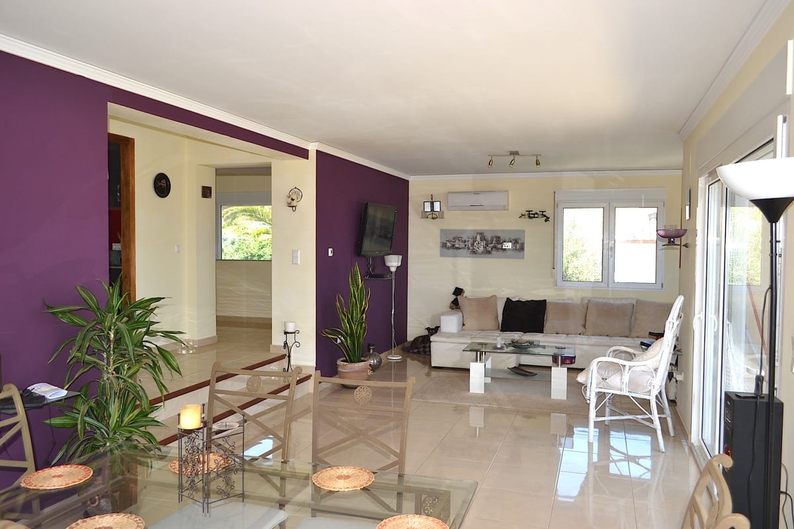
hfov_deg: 67.4
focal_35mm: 27
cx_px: 397
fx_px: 595
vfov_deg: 47.9
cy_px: 264
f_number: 4
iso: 100
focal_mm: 18
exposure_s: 1/125
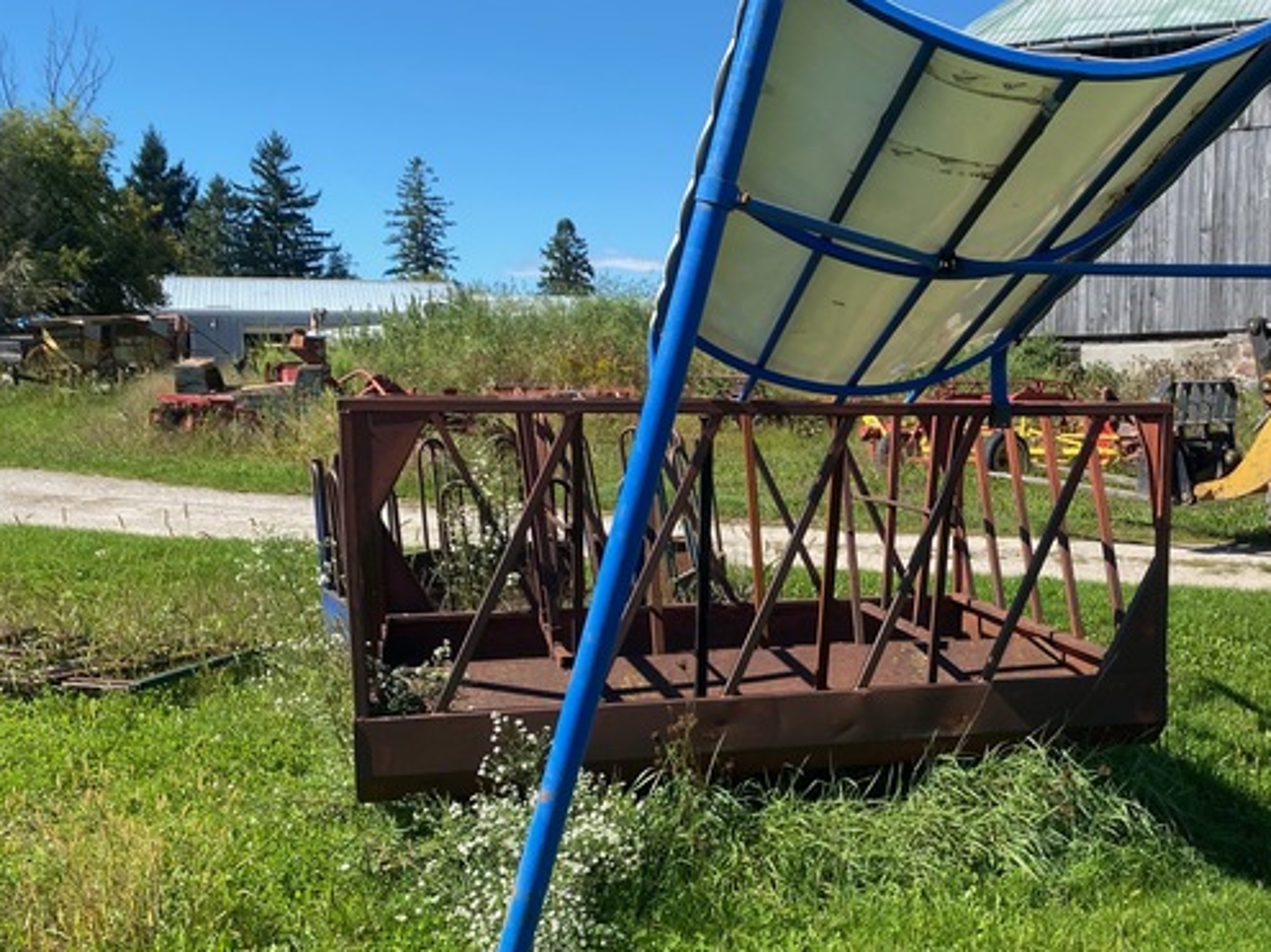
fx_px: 1542
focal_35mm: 42
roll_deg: +0.0
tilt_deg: -6.0
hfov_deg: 43.0
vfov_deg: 34.0
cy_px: 631
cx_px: 989
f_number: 1.8
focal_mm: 4.25
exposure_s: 1/1754
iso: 32
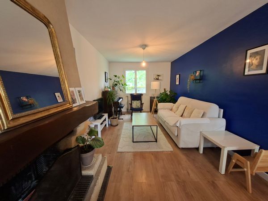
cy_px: 100
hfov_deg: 106.2
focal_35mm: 13
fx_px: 101
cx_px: 134
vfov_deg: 89.9
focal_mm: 1.74
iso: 250
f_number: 2.2
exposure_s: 1/24
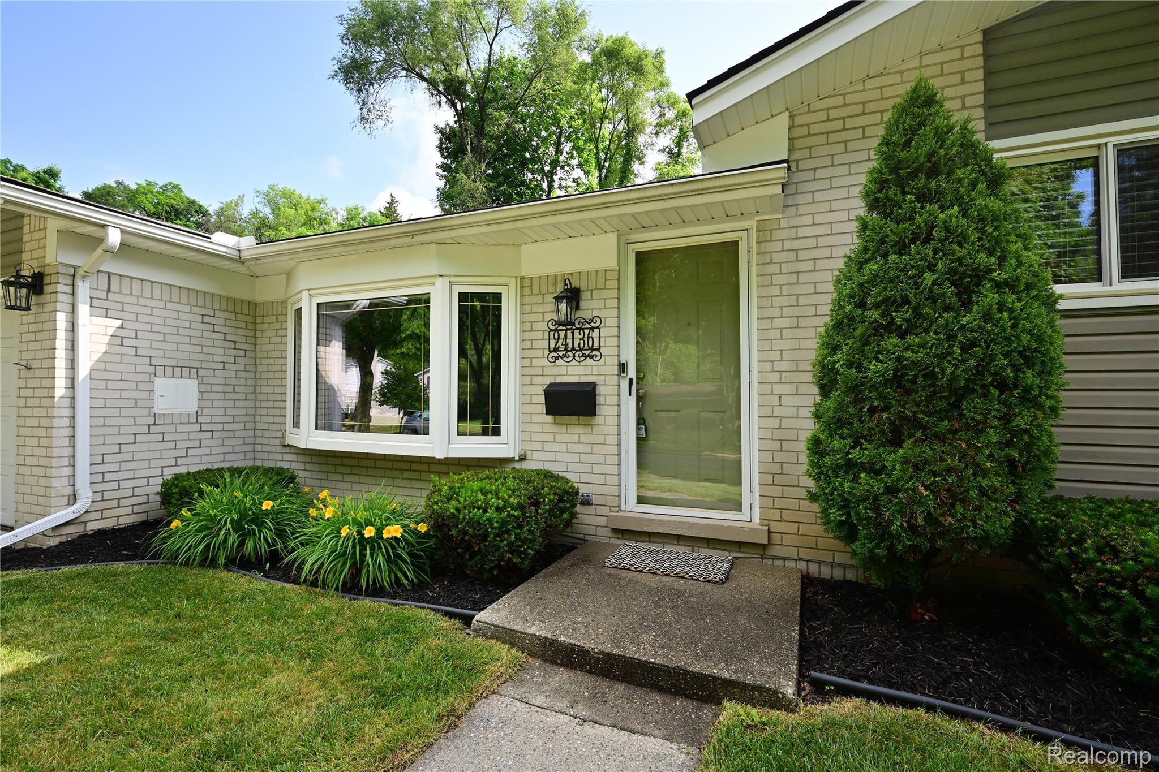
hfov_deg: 100.4
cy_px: 386
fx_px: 483
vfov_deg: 77.3
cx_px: 580
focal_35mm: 15
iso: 160
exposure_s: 1/125
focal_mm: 15
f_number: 9
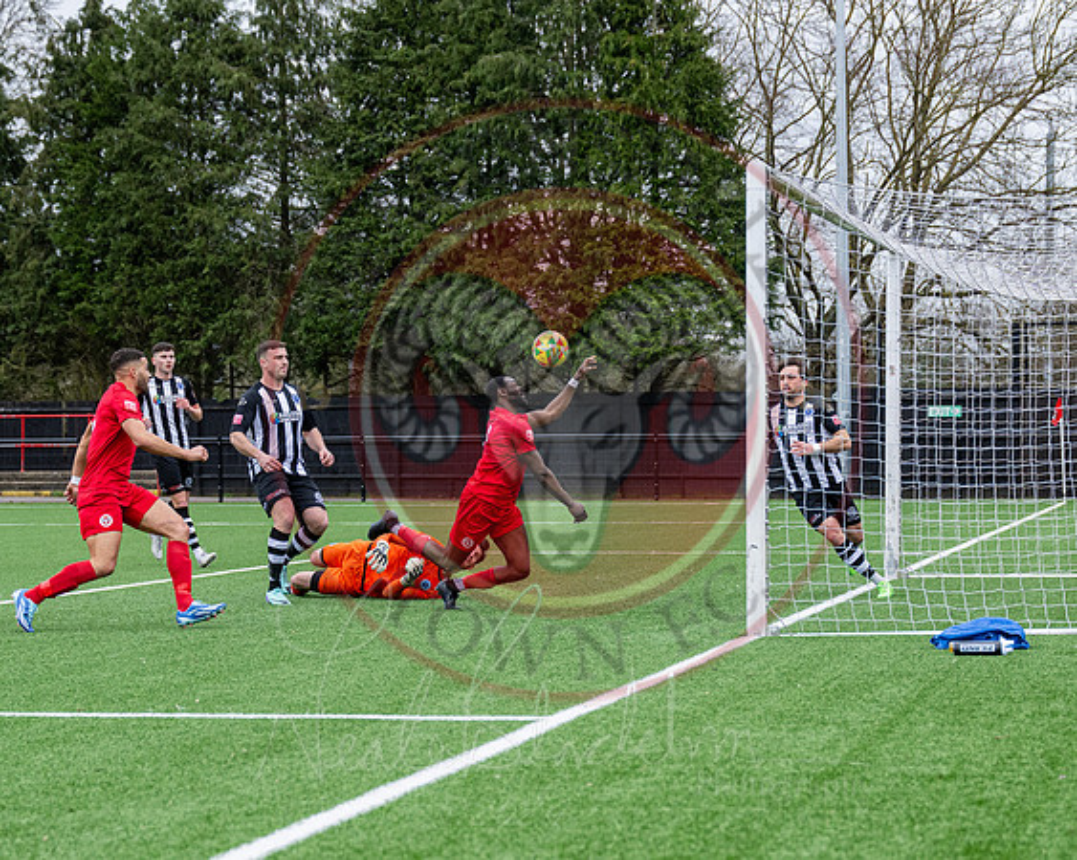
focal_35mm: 107
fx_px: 3423
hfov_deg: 17.9
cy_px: 546
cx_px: 512
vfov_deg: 14.3
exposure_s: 1/1600
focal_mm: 74
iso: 800
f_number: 4
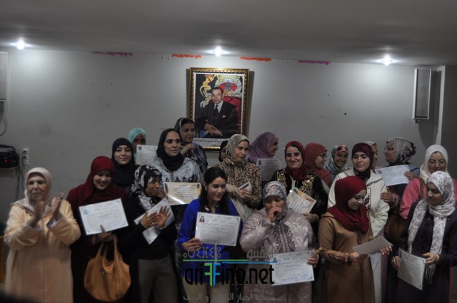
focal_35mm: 36
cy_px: 152
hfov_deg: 53.2
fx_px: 456
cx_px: 228
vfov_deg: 36.8
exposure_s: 1/60
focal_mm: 24
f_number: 4
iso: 400
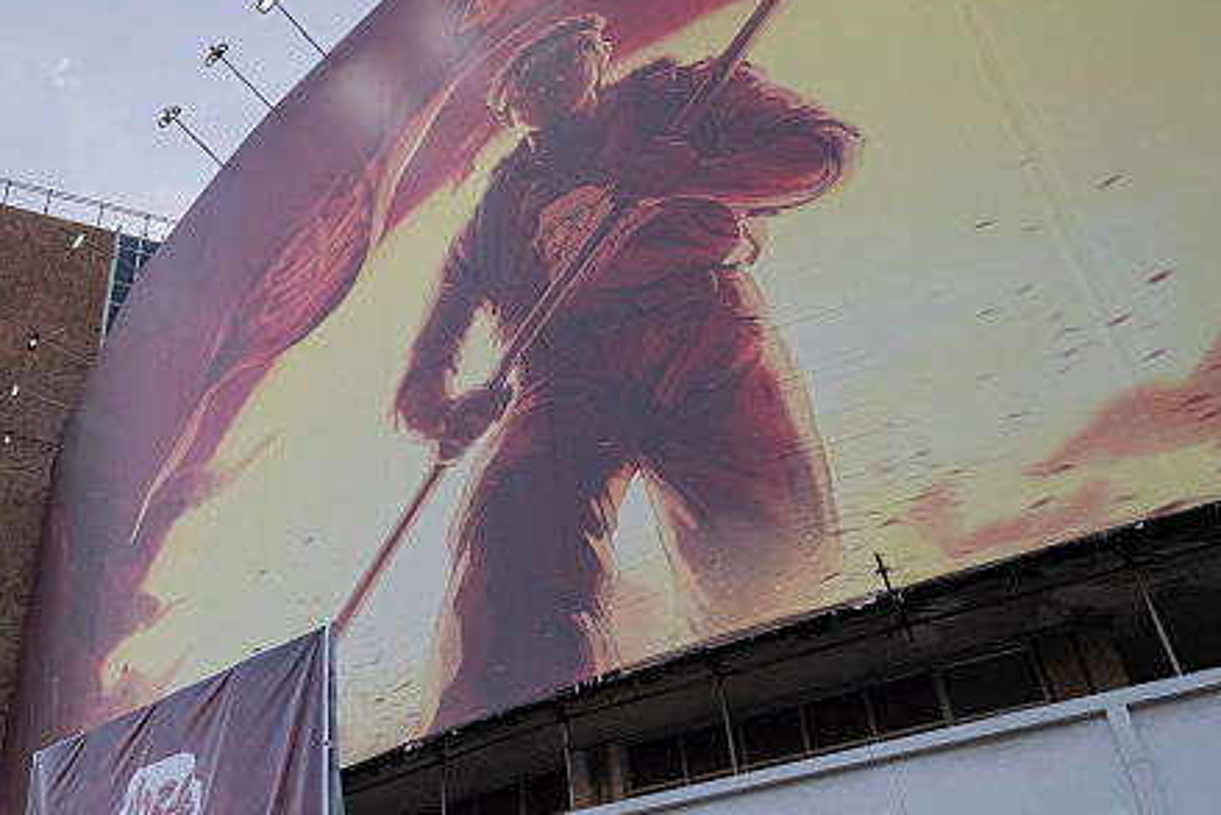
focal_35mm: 35
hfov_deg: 51.4
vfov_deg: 36.6
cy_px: 652
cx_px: 264
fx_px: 1187
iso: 640
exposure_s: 1/400
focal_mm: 9.7
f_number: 2.8
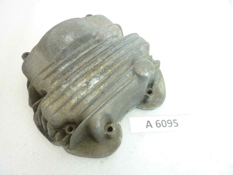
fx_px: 168
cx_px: 116
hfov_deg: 69.4
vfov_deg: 54.9
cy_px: 88
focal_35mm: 25
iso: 80
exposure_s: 1/10
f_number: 3.3
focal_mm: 4.1
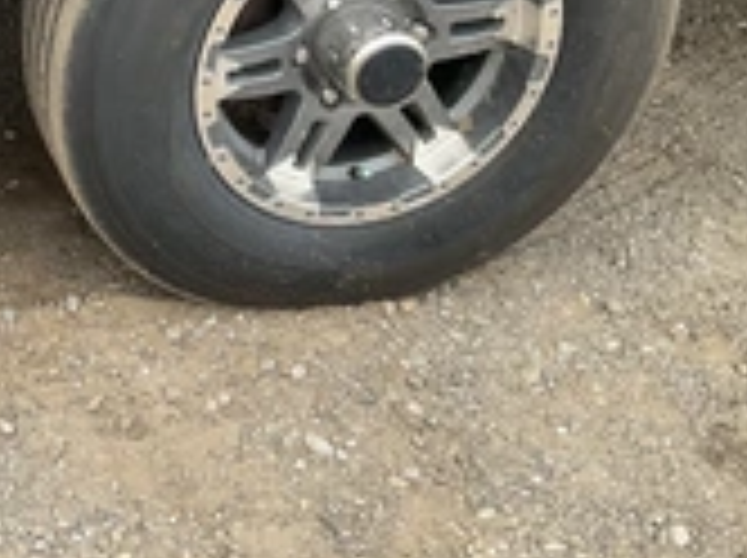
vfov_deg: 20.2
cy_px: -14
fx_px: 1508
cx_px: -81
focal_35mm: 70
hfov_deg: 25.7
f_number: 1.8
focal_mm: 3
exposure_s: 1/122
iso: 32
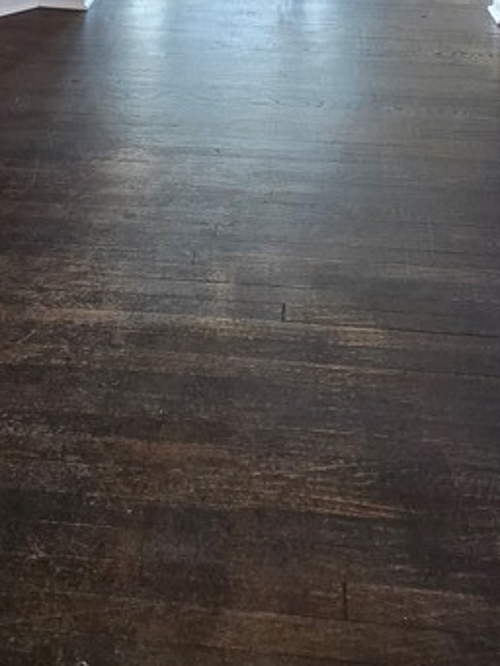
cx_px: 232
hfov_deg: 36.8
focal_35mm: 39
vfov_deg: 38.3
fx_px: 751
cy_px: -92
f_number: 2.2
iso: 200
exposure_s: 1/120
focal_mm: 2.2
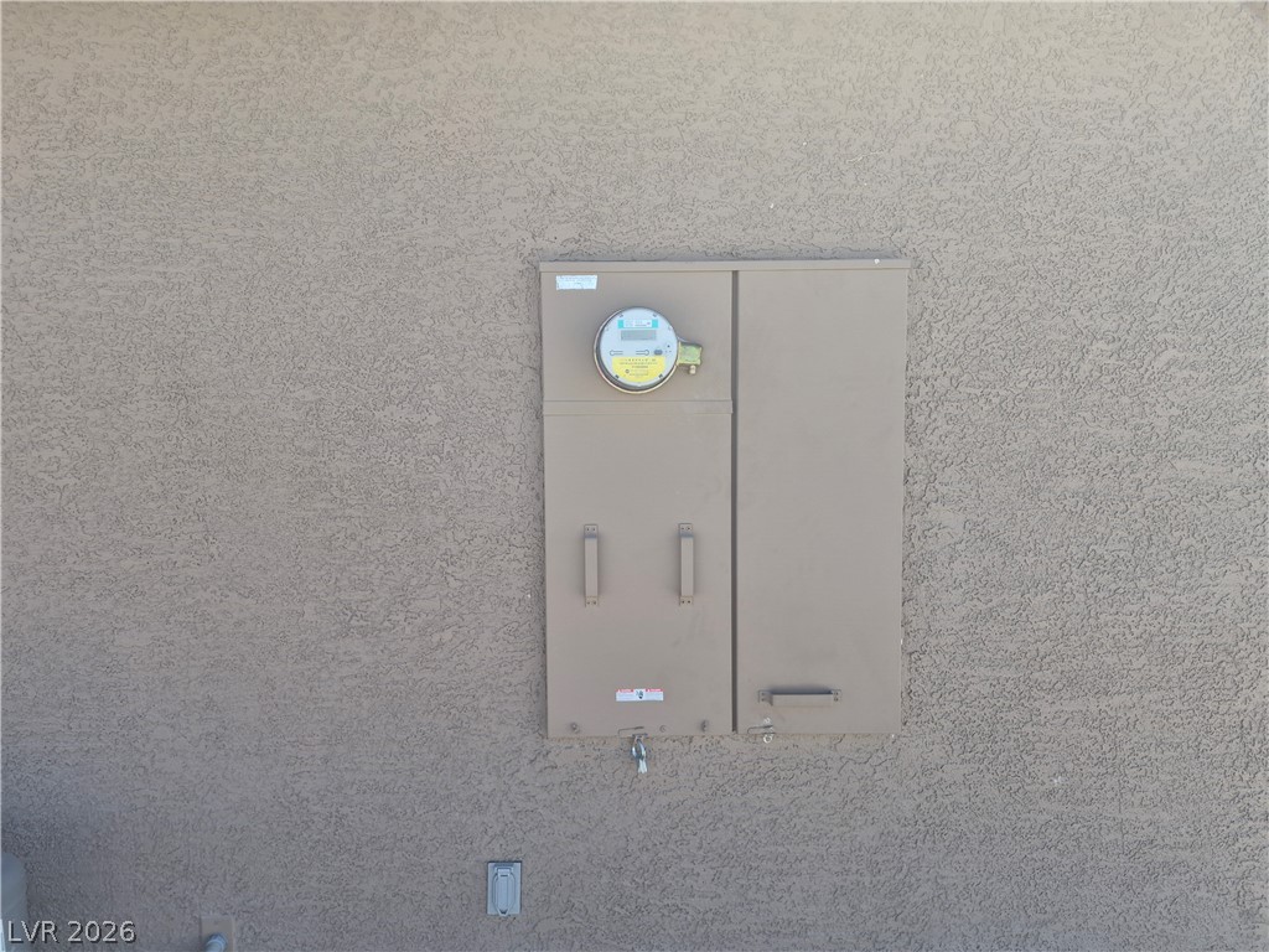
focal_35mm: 23
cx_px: 634
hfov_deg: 73.9
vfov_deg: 58.9
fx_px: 843
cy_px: 476
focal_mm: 5.4
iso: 80
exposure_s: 1/1468
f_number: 1.8
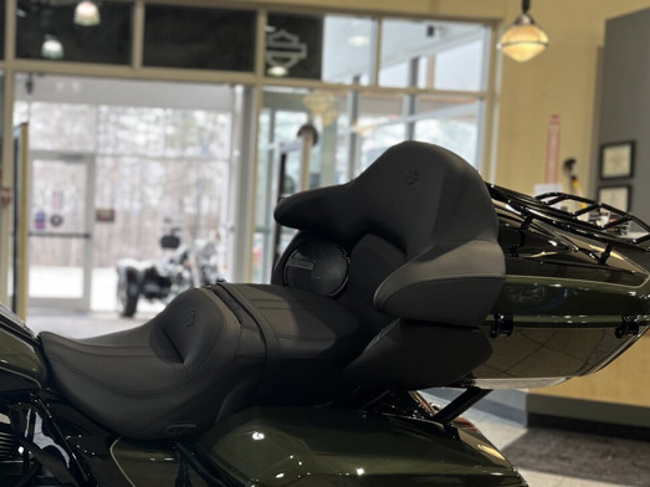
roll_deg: -1.6
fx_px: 995
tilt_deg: -3.6
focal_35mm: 53
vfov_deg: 27.5
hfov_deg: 34.1
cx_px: 59
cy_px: 291
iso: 64
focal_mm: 5.1
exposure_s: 1/120
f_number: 1.6
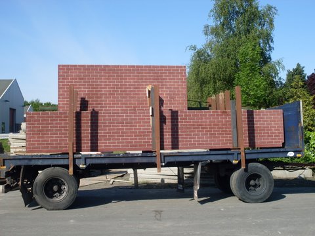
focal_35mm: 49
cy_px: 118
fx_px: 446
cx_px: 158
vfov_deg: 29.7
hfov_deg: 38.9
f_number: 9.1
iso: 80
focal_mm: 8.1
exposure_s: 1/125
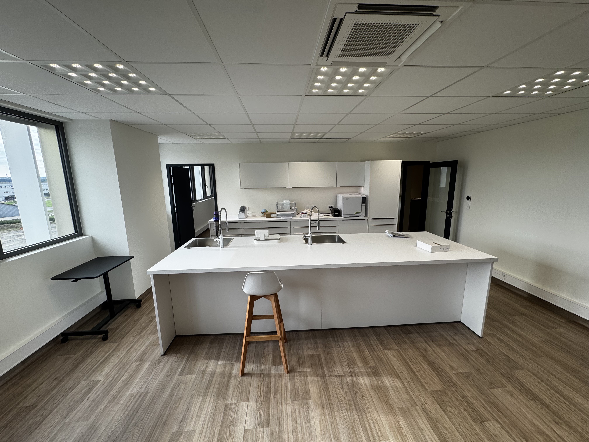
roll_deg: +1.1
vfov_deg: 85.7
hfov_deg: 102.1
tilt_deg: -11.0
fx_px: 238
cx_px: 294
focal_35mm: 14
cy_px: 221
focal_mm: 2.22
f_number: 2.2
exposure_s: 1/394
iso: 64
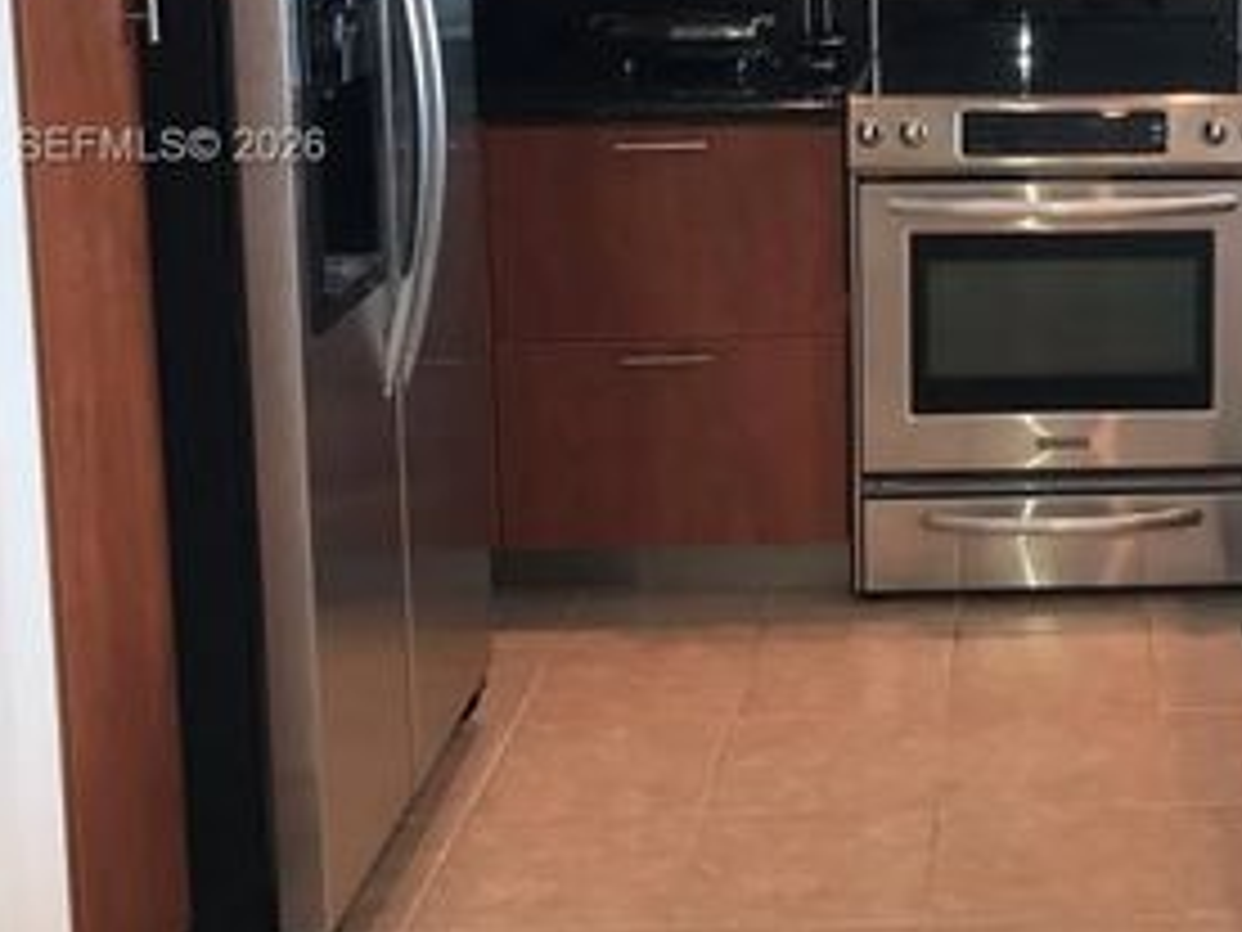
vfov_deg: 22.2
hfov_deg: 28.2
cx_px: 1206
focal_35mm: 65
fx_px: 2332
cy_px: 149
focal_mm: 3.99
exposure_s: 1/30
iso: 25
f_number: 1.8
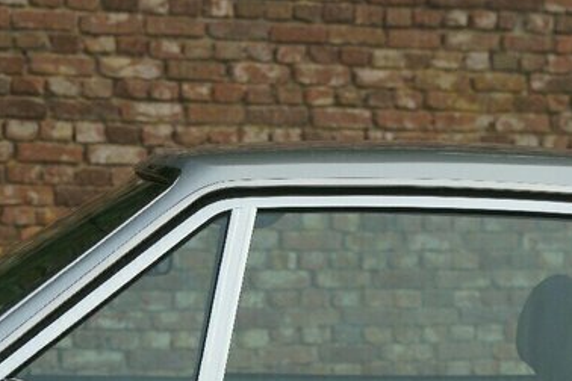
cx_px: 239
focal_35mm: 187
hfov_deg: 11.0
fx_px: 2964
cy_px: 579
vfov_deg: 7.2
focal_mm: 58.8
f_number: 5.6
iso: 160
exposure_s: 1/60
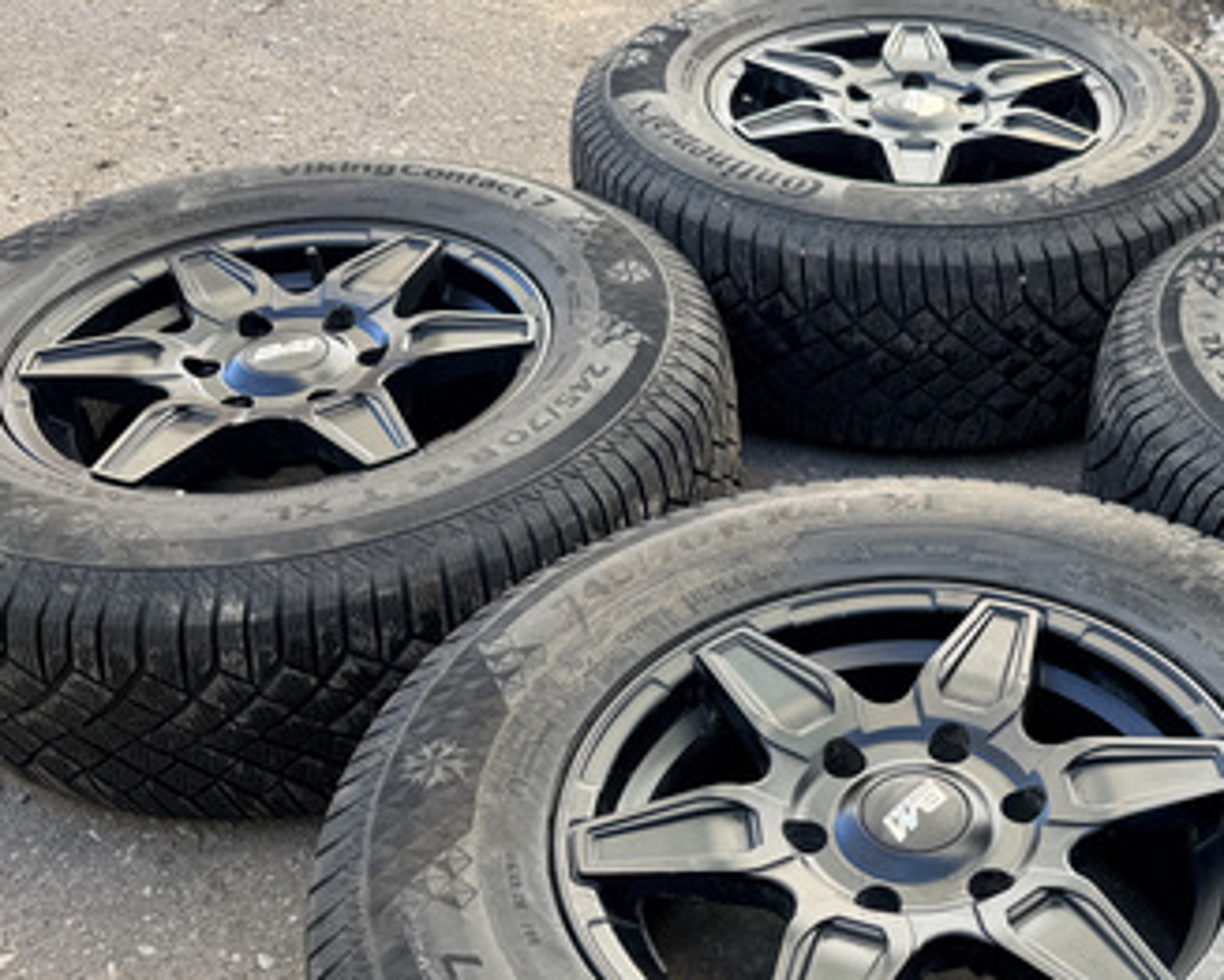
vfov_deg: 34.0
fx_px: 1559
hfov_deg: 41.6
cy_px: 771
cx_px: 925
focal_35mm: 43
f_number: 1.78
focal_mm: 6.76
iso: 80
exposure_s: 1/397
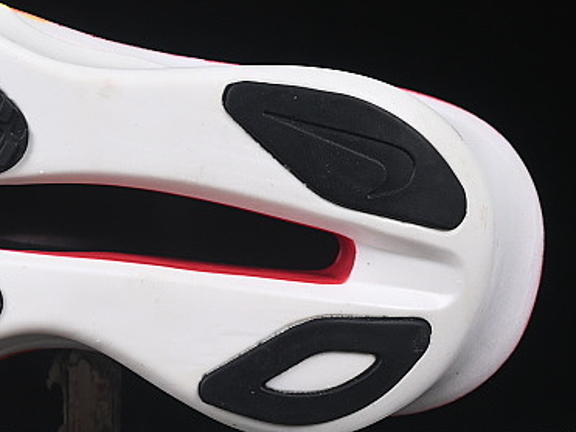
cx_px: -28
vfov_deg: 7.1
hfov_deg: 9.4
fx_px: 3493
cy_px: 89
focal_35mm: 210
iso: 160
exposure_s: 1/80
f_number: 8
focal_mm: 50
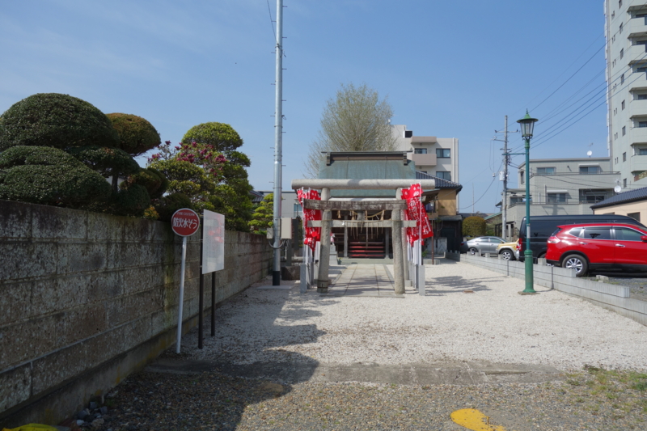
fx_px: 503
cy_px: 216
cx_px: 324
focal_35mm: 28
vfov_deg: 46.4
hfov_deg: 65.5
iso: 125
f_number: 5.6
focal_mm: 10.4
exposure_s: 1/800
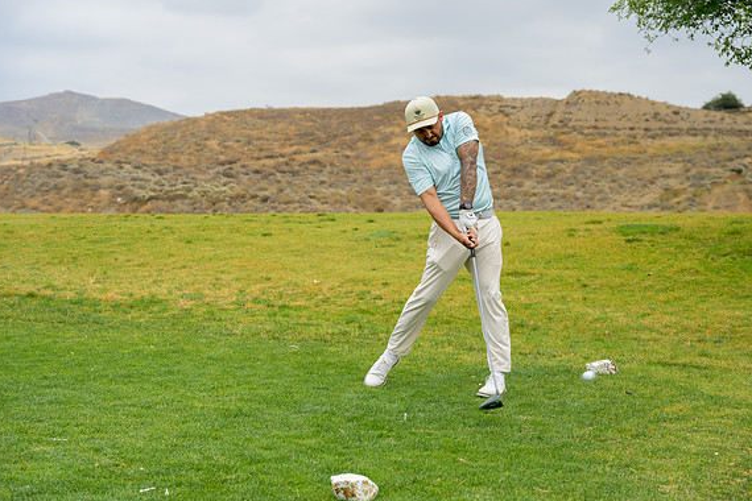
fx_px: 1211
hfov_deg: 34.5
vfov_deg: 23.4
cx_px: 376
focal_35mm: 58
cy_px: 250
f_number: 4
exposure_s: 1/4000
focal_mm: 57
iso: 800
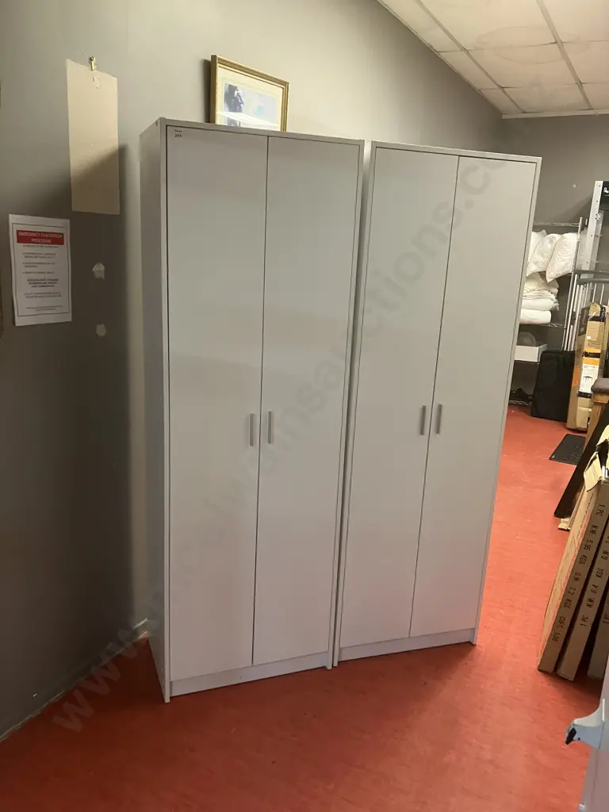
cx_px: 304
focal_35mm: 28
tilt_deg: -12.2
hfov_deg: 49.7
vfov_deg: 63.4
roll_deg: -2.4
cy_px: 406
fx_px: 657
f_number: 1.8
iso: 250
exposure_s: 1/50
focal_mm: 3.99
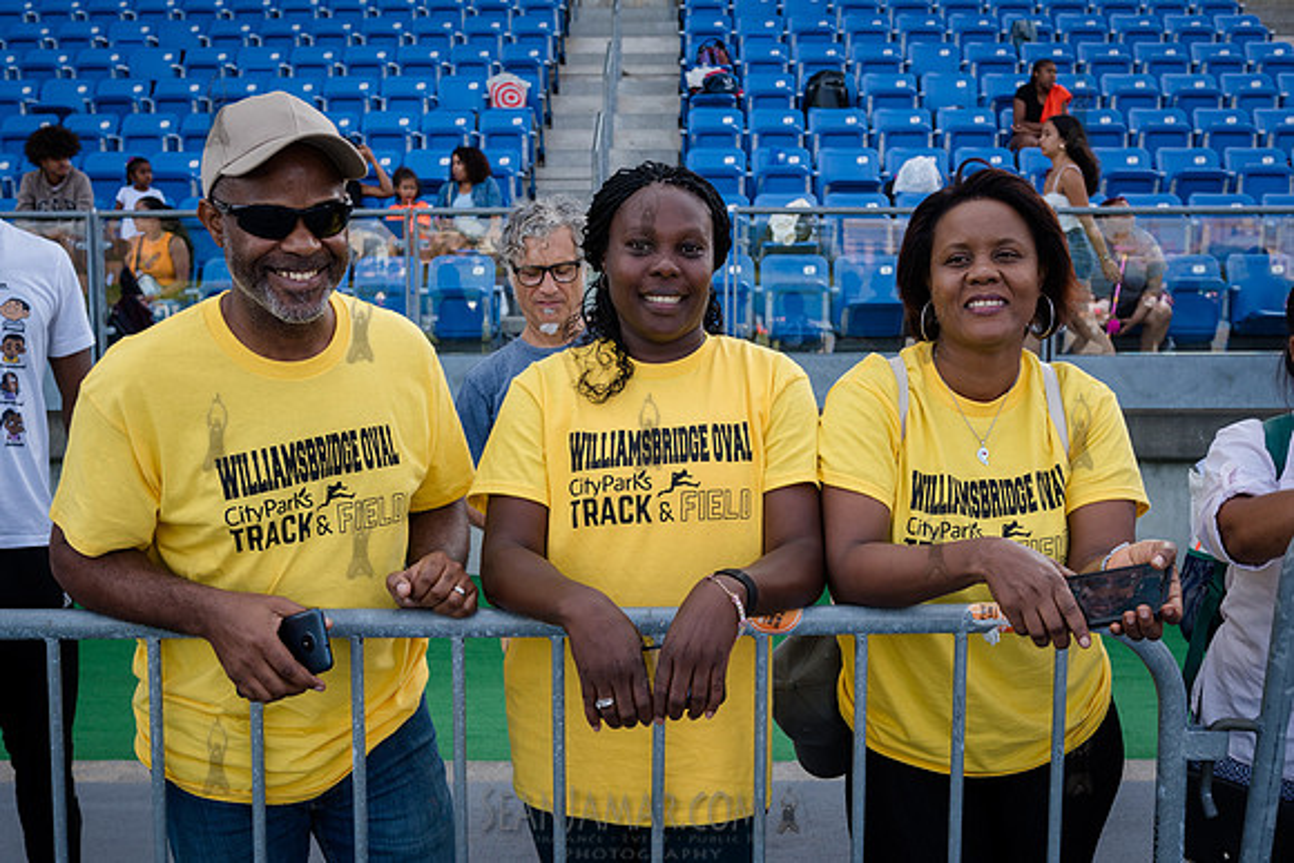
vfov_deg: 30.7
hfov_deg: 44.7
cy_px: 465
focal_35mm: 44
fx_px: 1575
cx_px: 660
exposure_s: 1/400
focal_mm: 38
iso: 400
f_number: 5.6
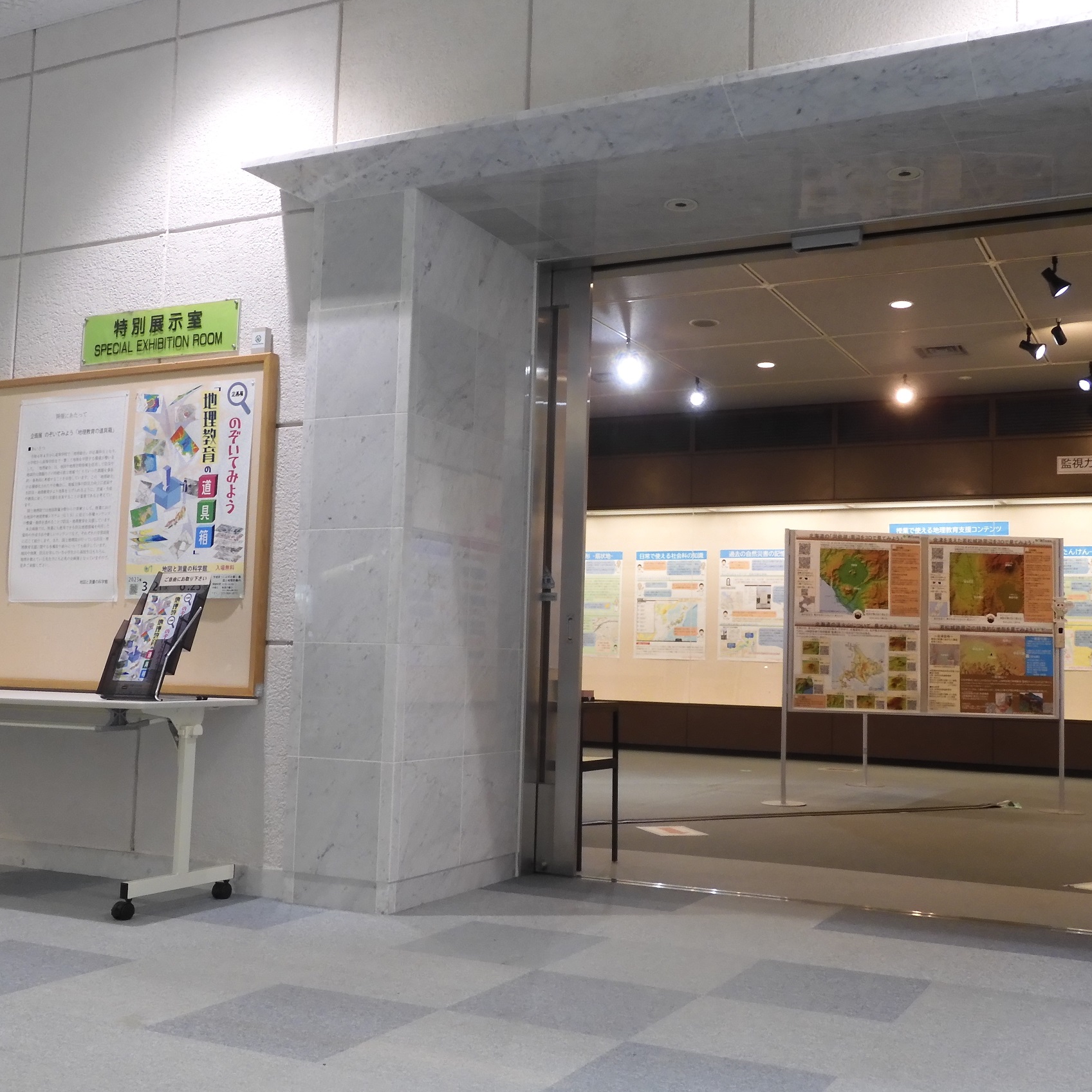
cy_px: 543
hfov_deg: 46.0
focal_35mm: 36
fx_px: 1285
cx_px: 587
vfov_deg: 46.0
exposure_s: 1/30
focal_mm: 5.4
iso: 250
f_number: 3.5
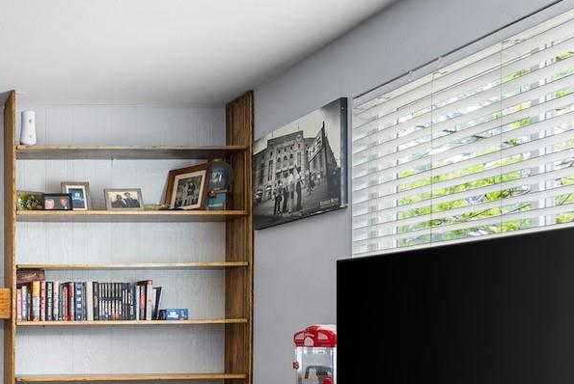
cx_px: -125
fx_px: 686
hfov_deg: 35.2
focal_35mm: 43
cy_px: 345
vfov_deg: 29.9
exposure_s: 5
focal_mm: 16
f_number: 8
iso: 200
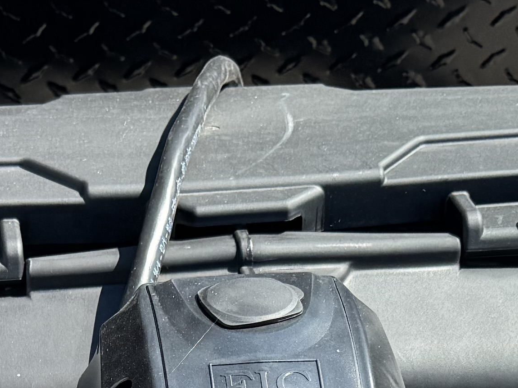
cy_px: 836
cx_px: 43
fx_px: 1796
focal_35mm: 120
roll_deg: +1.9
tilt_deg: -39.5
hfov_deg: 16.2
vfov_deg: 11.0
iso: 80
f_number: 1.78
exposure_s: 1/2041
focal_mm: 6.76
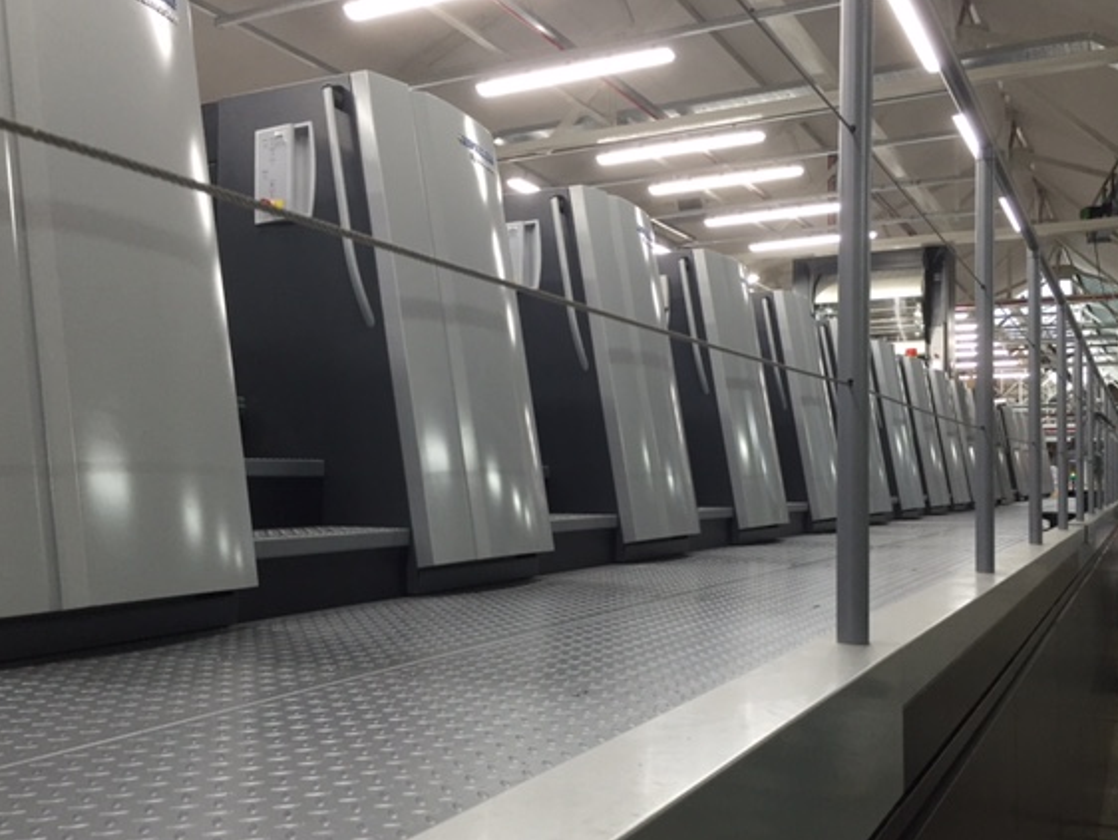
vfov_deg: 43.0
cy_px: 444
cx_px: 605
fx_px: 1066
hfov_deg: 55.3
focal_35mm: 33
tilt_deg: +2.1
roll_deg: -0.5
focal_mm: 4.15
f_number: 2.2
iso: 80
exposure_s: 1/33
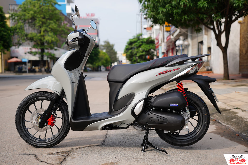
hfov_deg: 39.6
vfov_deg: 27.0
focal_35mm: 50
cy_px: 82
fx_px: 344
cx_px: 124
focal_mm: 50
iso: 200
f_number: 2.8
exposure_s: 1/1600
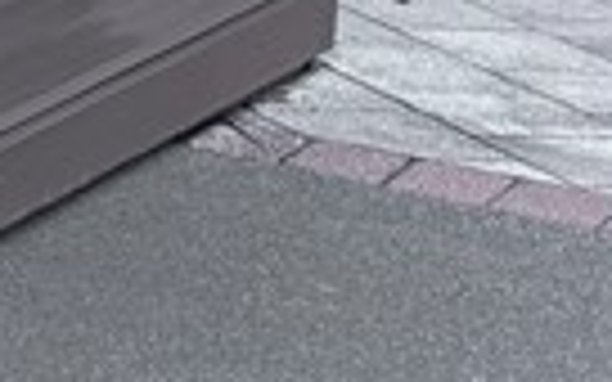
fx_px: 3186
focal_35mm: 191
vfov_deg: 6.3
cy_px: -746
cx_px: -1413
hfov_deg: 8.5
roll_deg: -2.1
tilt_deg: -1.9
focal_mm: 6.76
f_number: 1.78
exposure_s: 1/1193
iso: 80
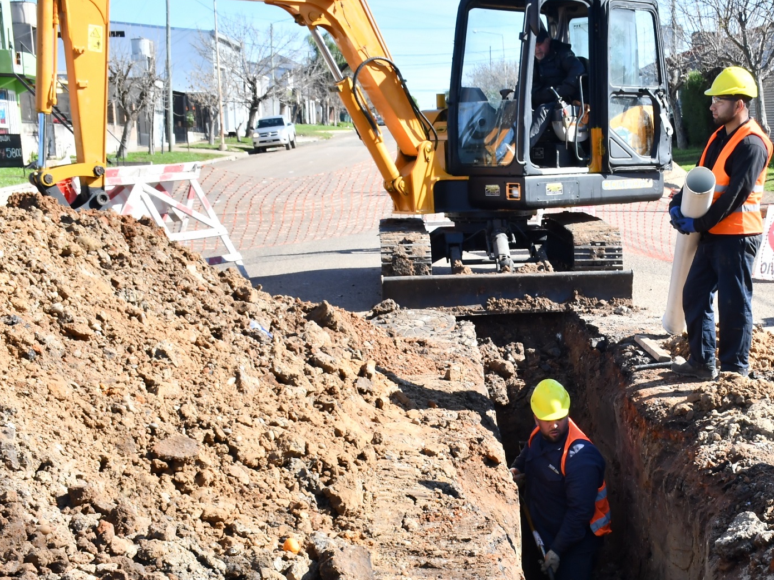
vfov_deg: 30.9
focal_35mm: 47
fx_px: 1051
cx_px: 501
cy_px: 268
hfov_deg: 40.1
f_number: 10
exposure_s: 1/125
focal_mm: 23
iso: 160
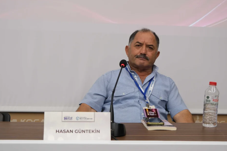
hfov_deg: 35.6
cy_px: 72
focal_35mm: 56
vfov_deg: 24.2
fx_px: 353
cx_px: 115
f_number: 4
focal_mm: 34.2
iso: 640
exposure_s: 1/52
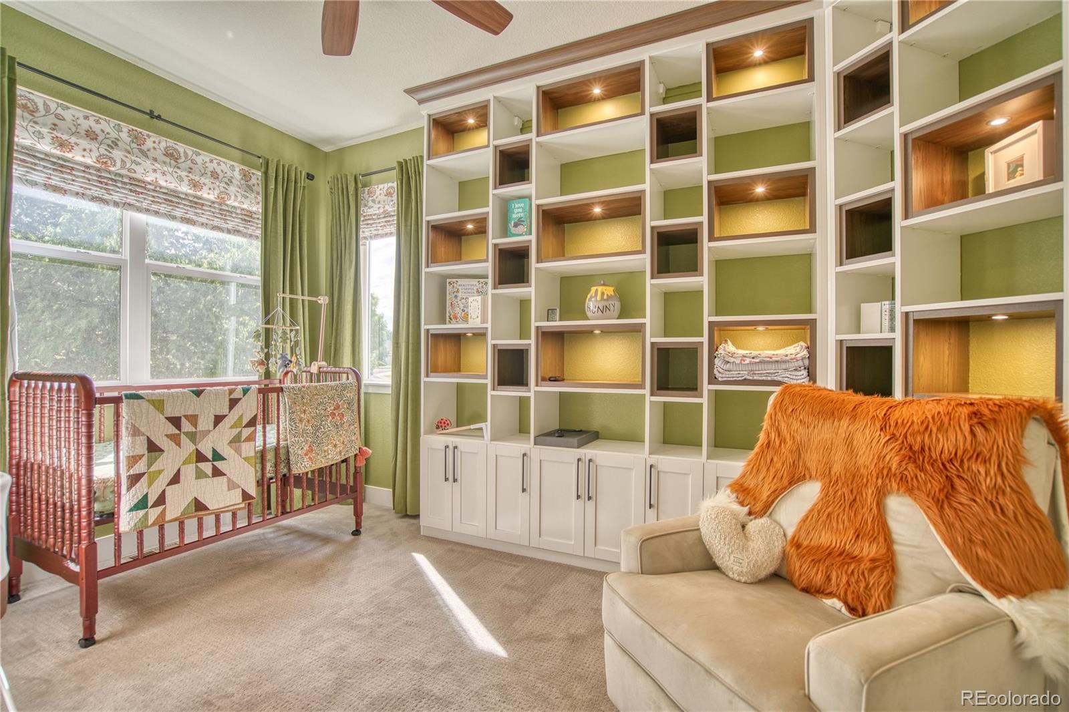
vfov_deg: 73.7
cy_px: 356
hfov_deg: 96.7
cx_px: 534
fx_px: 475
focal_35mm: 16
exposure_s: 1/80
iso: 500
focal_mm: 16
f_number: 4
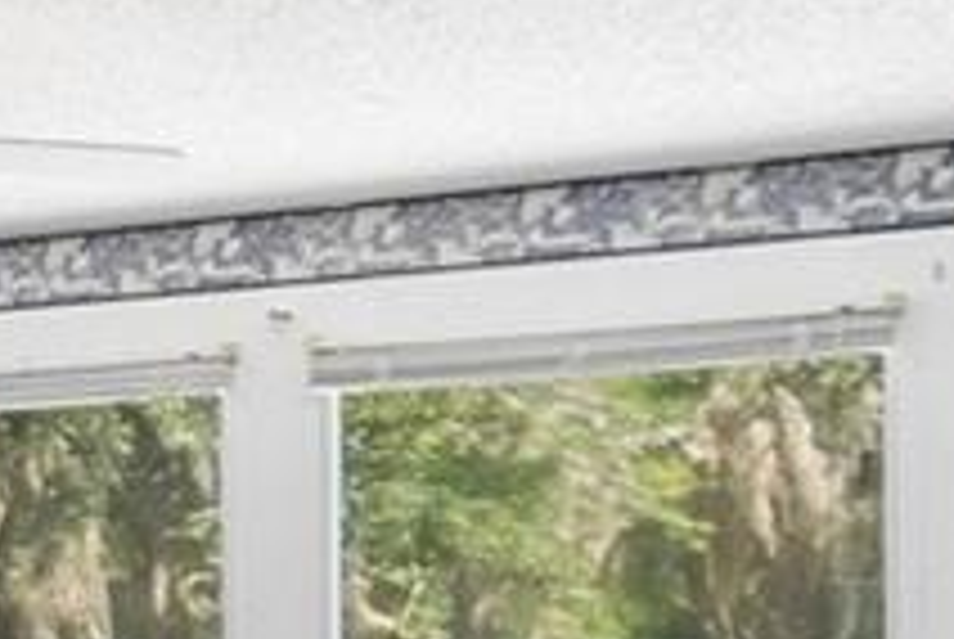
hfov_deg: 11.4
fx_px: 2999
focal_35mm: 113
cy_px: 832
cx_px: -1858
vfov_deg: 11.8
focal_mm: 10
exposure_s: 1/5
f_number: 7.1
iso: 100
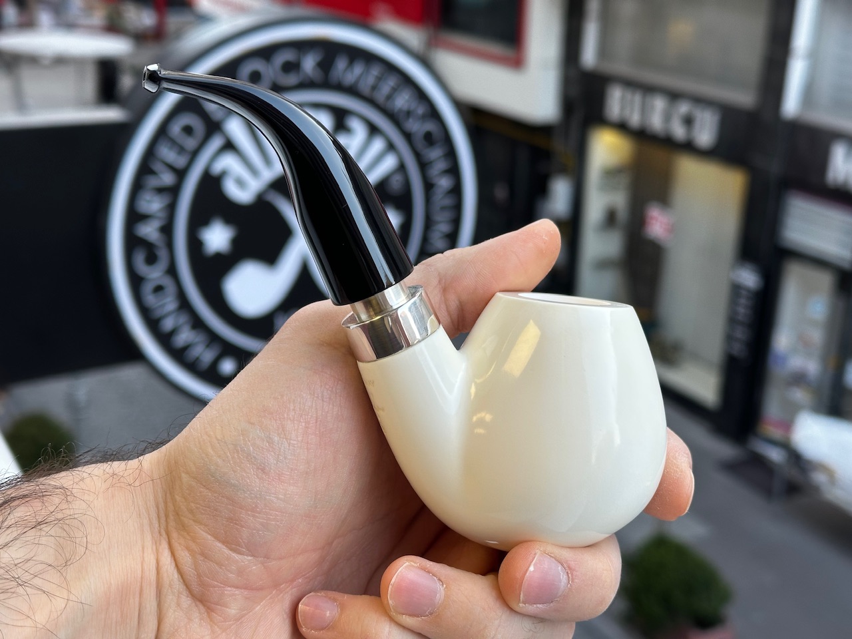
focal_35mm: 48
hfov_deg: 39.7
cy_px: 320
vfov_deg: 30.3
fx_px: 1181
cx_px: 426
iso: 50
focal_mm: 6.86
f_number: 1.78
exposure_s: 1/100
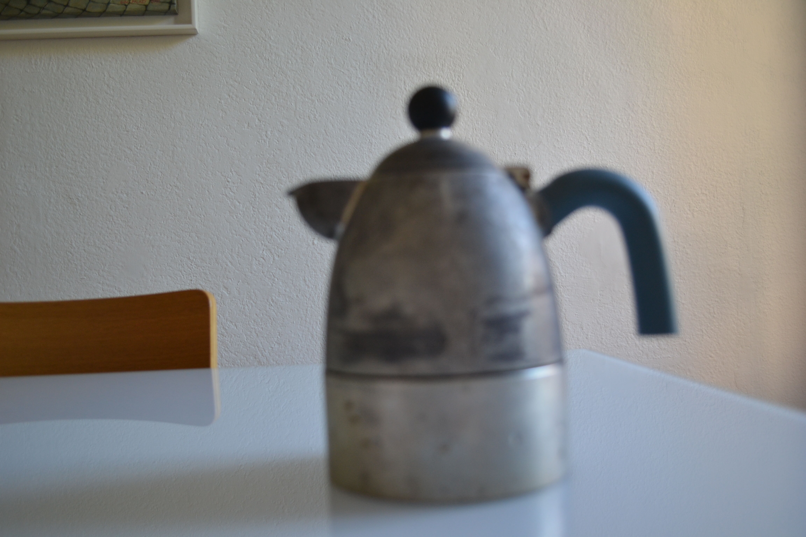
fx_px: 739
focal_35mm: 33
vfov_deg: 40.0
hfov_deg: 57.2
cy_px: 268
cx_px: 403
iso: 400
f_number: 4
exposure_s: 1/40
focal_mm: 22
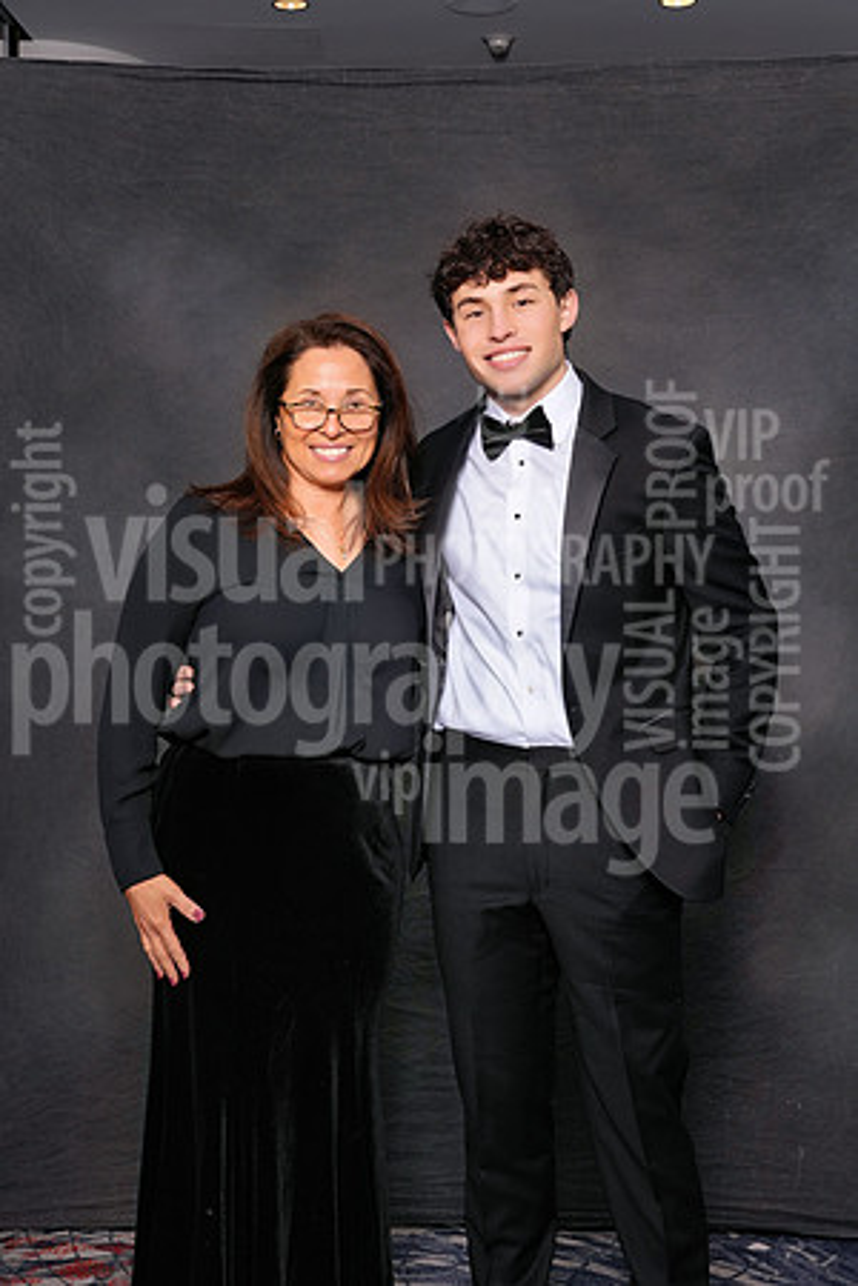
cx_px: 429
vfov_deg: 35.9
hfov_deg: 24.4
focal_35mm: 56
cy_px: 643
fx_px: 1984
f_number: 8
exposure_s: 1/125
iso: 400
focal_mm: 37
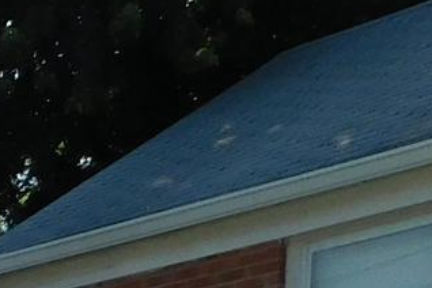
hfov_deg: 10.2
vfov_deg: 7.6
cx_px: -821
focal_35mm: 154
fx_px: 1848
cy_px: 899
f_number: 3
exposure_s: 1/1250
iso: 125
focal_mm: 4
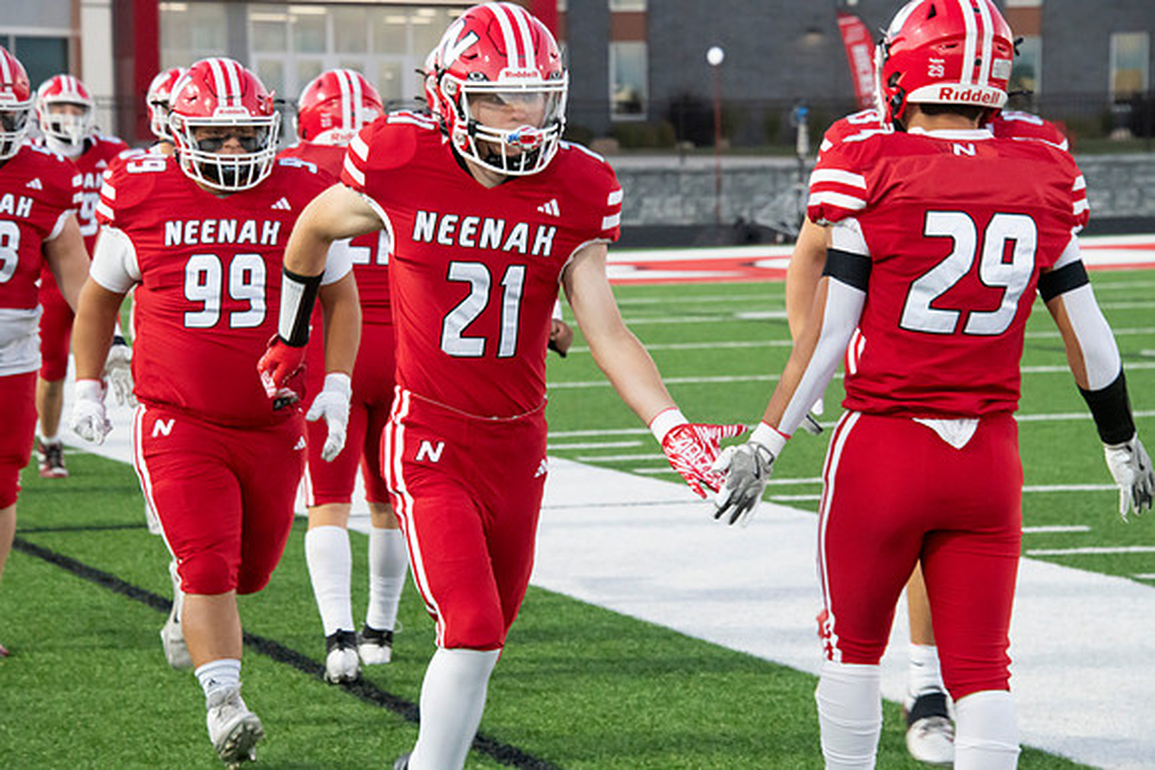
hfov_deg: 14.2
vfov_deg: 9.5
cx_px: 578
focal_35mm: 145
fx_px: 4653
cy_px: 385
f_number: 9
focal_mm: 145
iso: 8000
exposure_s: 1/250
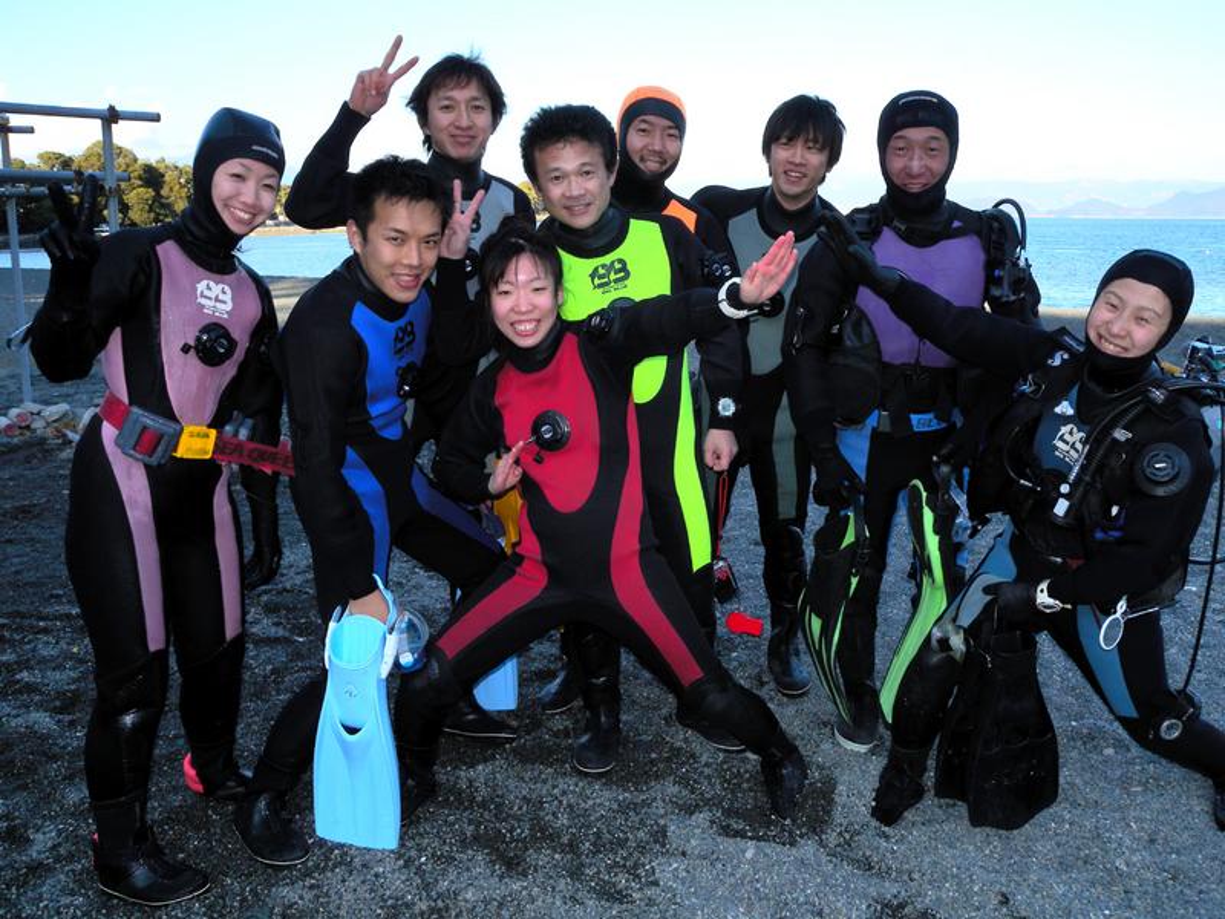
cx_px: 612
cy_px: 460
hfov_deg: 63.4
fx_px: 991
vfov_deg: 49.7
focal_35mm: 28
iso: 64
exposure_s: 1/244
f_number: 4.5
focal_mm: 6
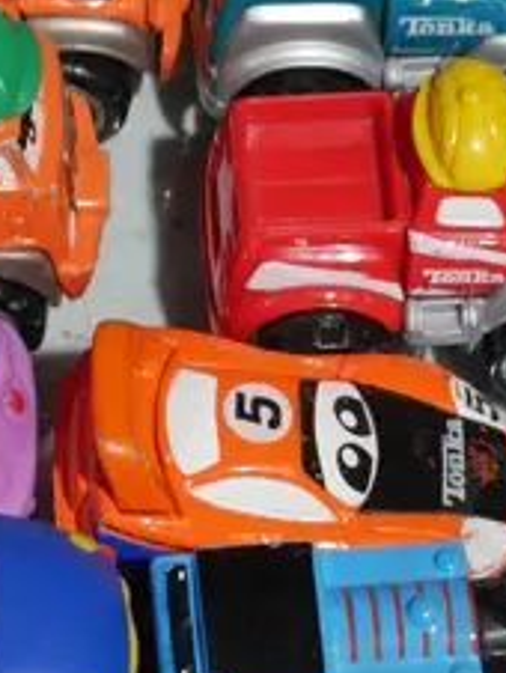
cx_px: 433
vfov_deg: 9.5
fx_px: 4046
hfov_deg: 7.1
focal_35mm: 208
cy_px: 616
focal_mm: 23
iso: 500
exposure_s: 1/60
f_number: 5.1
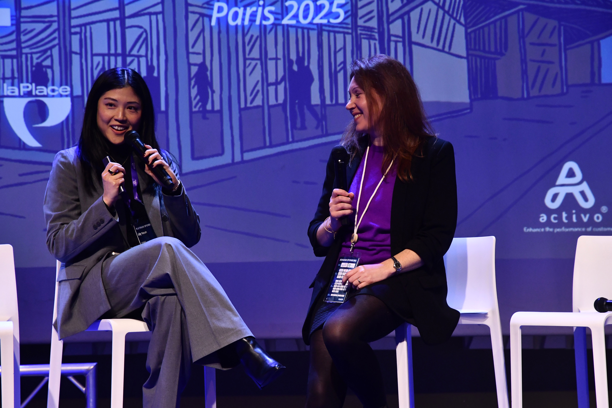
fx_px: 1912
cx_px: 306
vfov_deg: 12.2
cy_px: 204
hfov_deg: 18.2
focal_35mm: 112
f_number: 6.3
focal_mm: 75
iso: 1600
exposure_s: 1/100
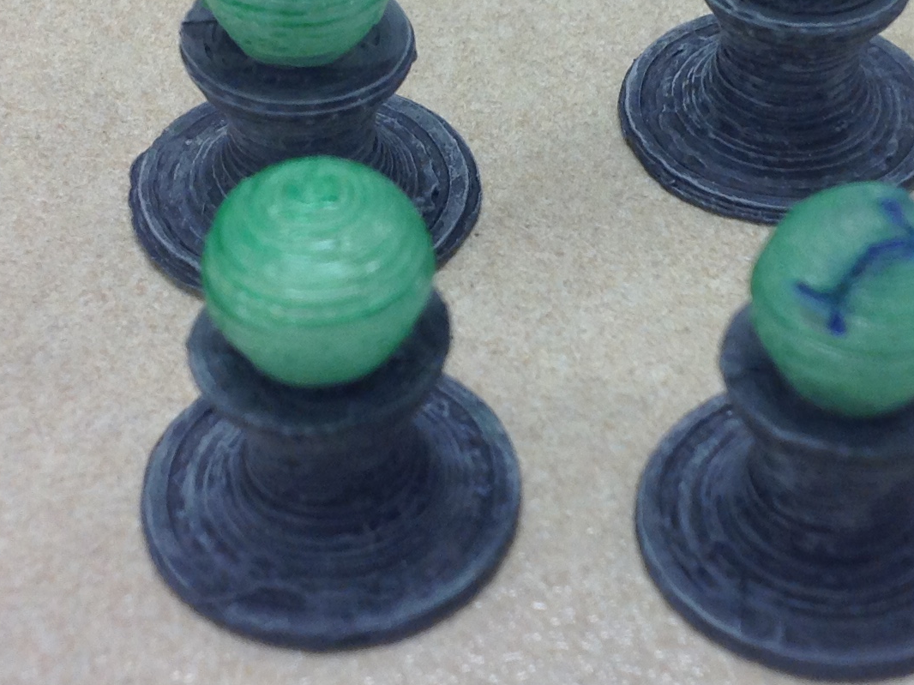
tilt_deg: -46.9
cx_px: 512
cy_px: 357
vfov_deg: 17.4
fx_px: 2244
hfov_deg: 23.0
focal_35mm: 85
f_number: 2.4
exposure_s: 1/40
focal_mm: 4.28
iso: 50
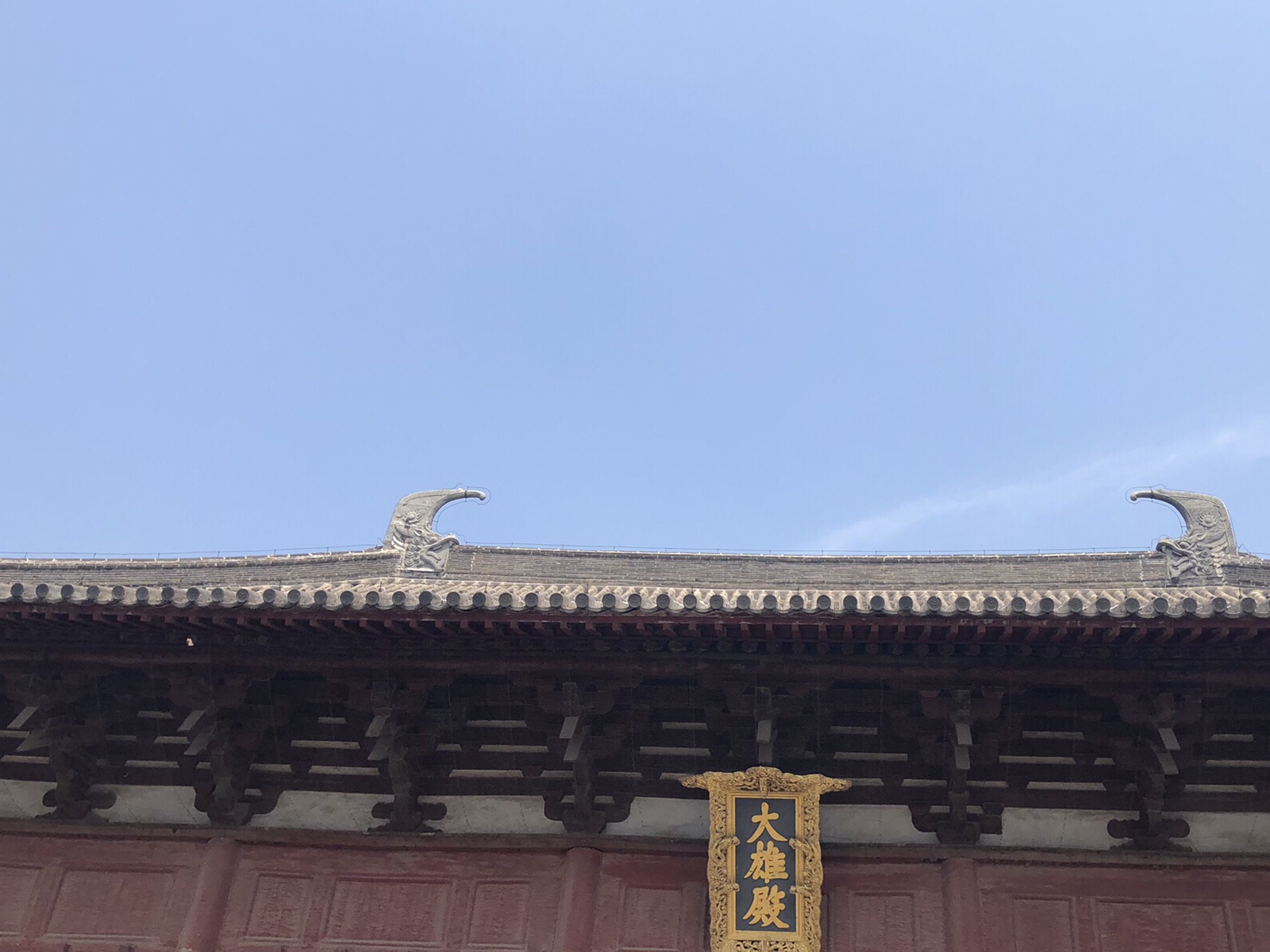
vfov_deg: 40.7
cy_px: 460
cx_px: 745
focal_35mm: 35
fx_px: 1284
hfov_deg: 52.4
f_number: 1.8
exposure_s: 1/2667
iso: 25
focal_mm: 3.99
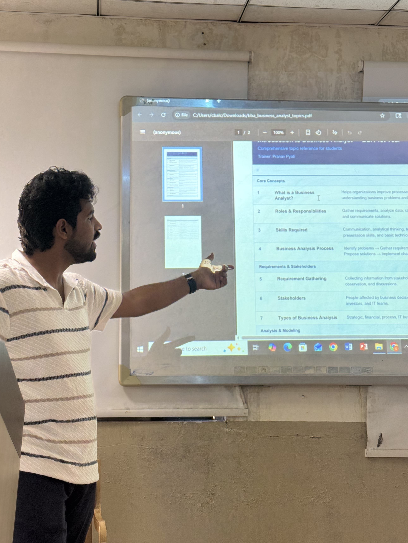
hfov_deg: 26.1
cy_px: 267
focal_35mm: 56
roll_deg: -1.0
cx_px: 184
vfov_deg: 34.3
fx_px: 880
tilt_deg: +5.6
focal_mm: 6.76
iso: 80
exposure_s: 1/100
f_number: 1.78
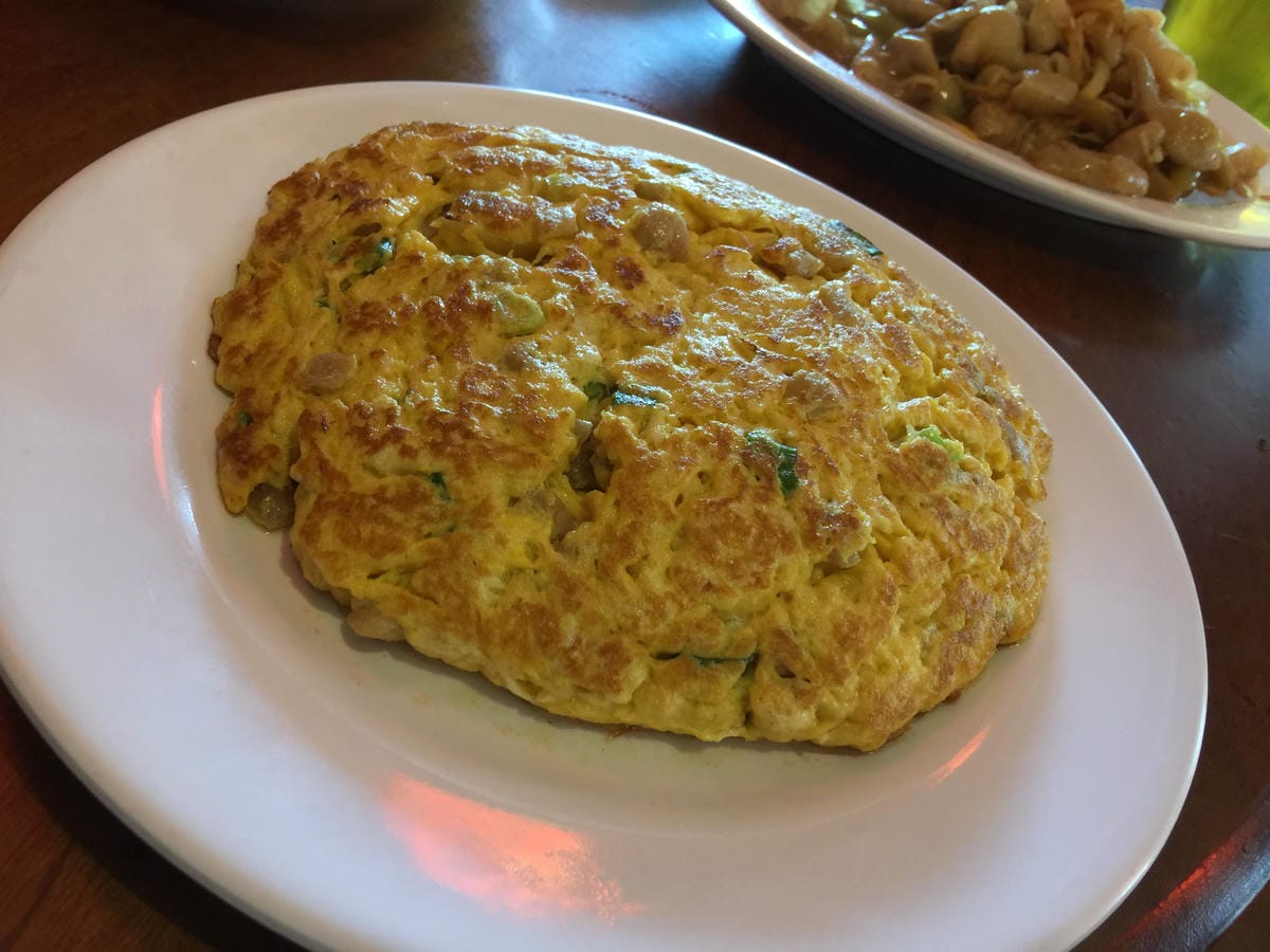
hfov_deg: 61.7
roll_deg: -22.4
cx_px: 635
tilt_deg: -42.8
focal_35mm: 29
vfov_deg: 48.2
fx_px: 1064
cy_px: 476
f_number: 2.2
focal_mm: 4.15
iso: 50
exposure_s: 1/15
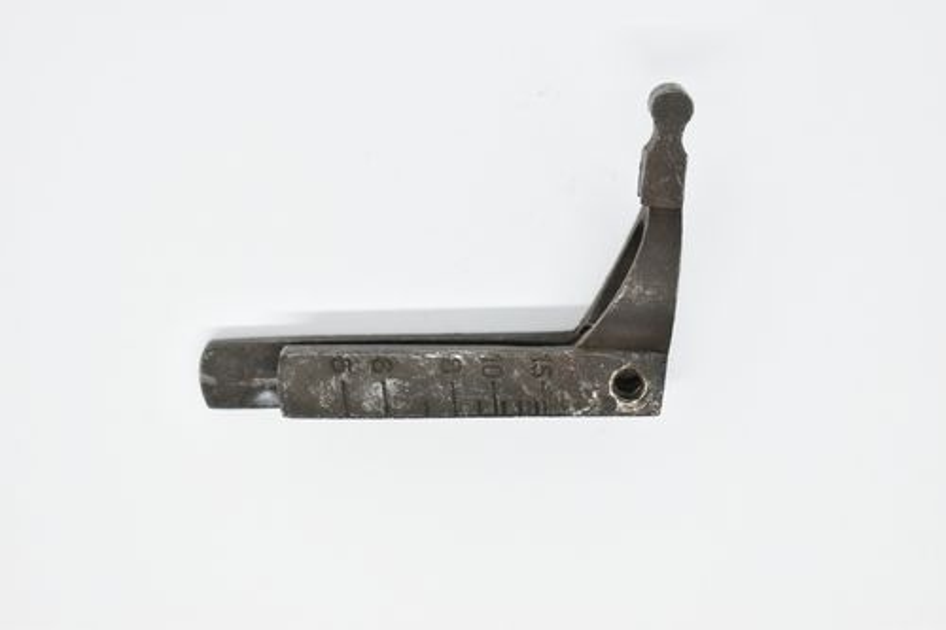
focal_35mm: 82
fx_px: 2167
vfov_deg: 16.5
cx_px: 473
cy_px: 315
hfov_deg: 24.6
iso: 400
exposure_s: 1/60
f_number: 5.6
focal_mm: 55
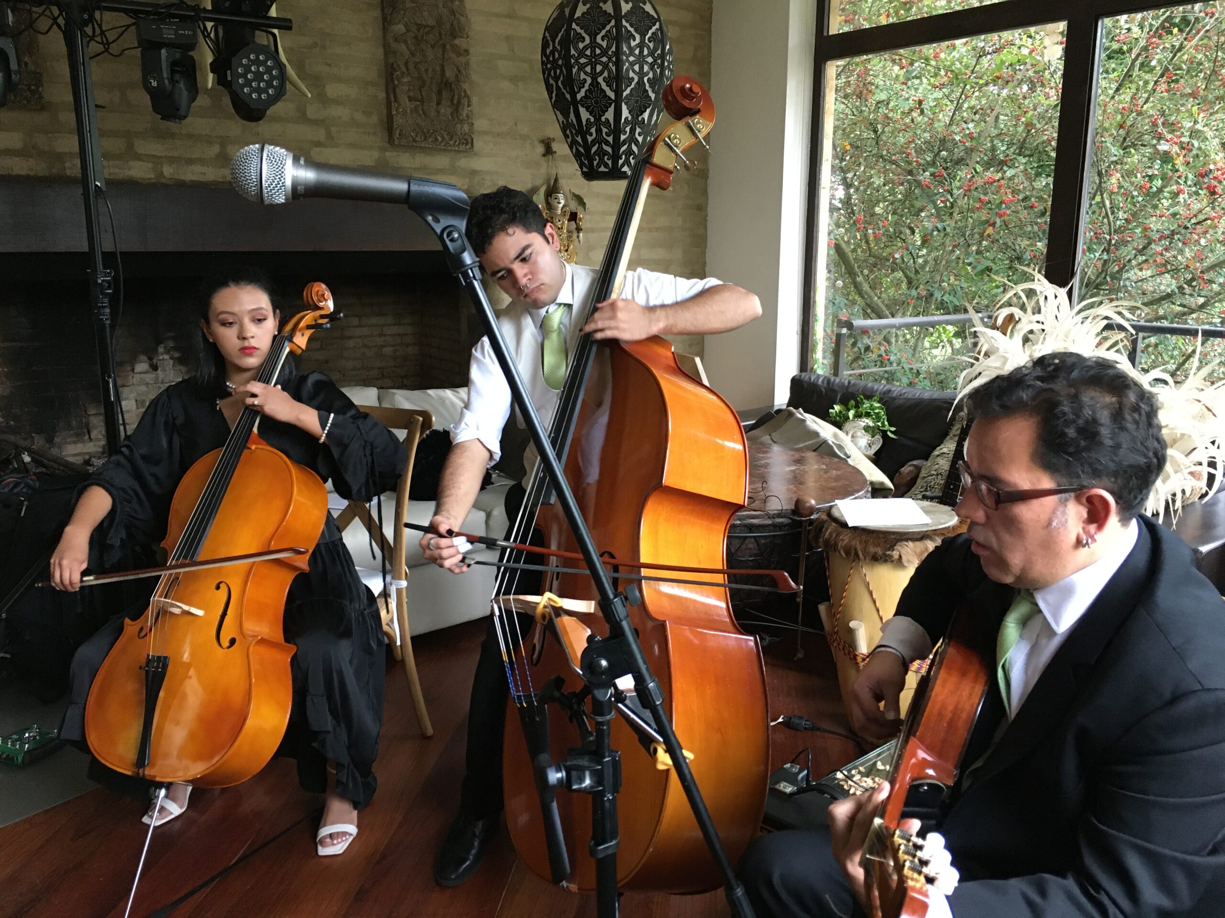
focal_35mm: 29
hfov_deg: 61.7
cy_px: 459
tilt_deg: -13.2
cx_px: 612
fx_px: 1026
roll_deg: -1.4
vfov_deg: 48.2
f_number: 2.2
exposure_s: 1/24
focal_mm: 4.15
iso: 200
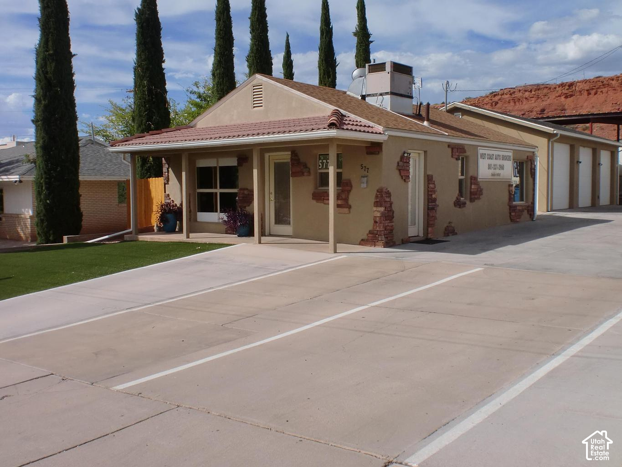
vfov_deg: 40.7
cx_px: 311
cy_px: 234
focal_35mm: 35
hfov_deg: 52.6
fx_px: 629
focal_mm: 6.3
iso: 64
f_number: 5.6
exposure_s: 1/800
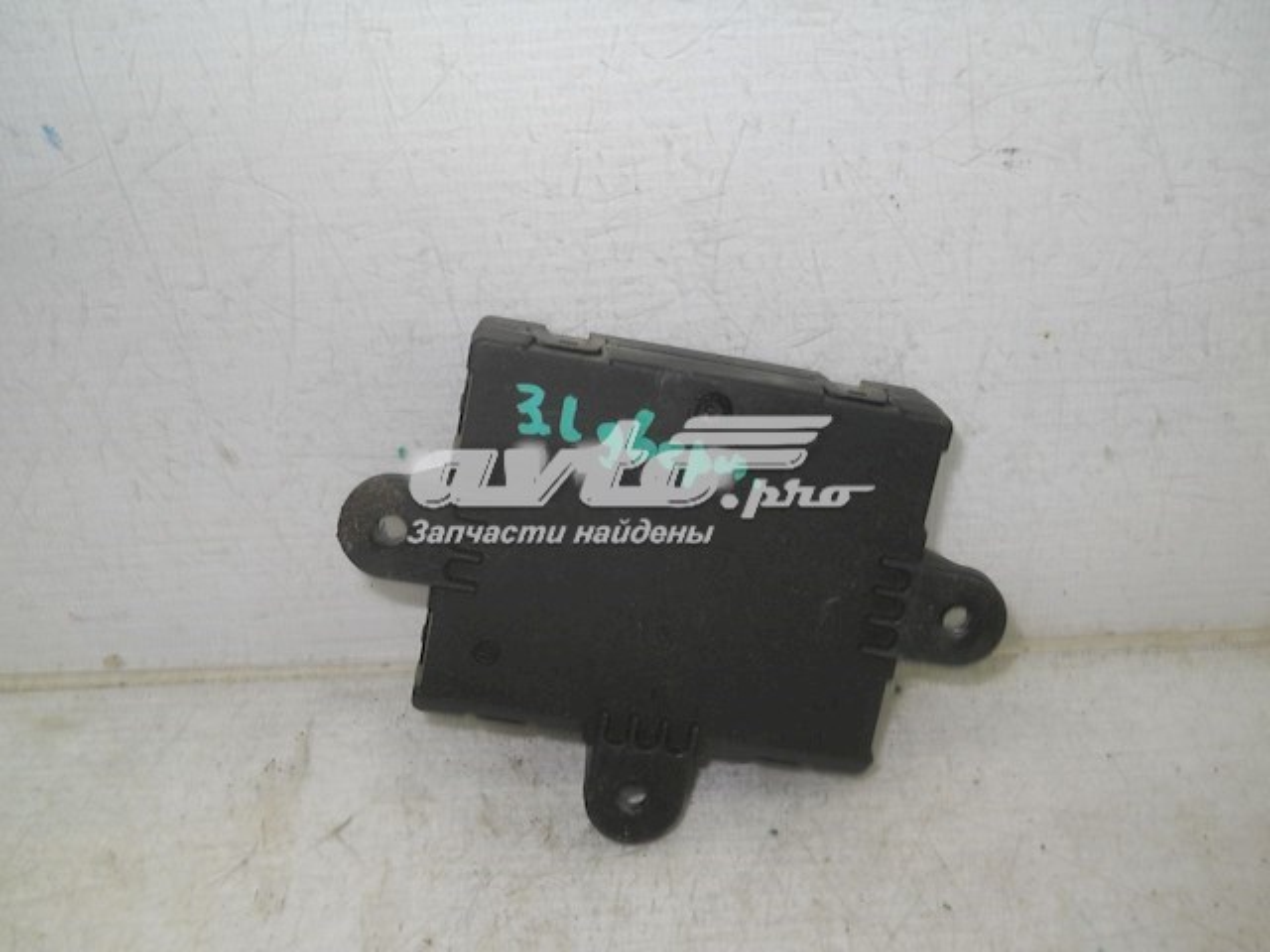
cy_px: 476
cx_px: 635
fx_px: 1504
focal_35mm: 41
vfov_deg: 35.1
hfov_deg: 45.8
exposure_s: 1/30
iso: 80
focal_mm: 6.72
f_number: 5.5
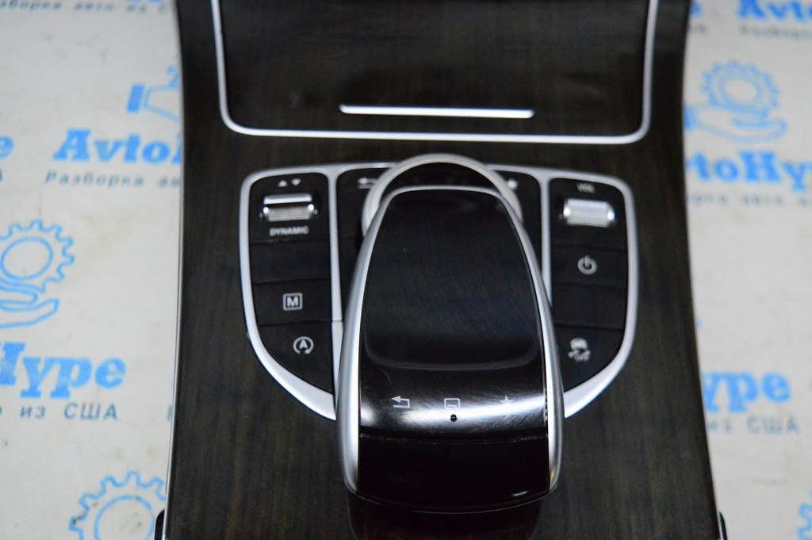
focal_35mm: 39
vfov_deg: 34.2
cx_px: 406
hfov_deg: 49.6
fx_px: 879
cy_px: 270
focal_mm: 26
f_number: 4
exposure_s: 1/800
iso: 6400
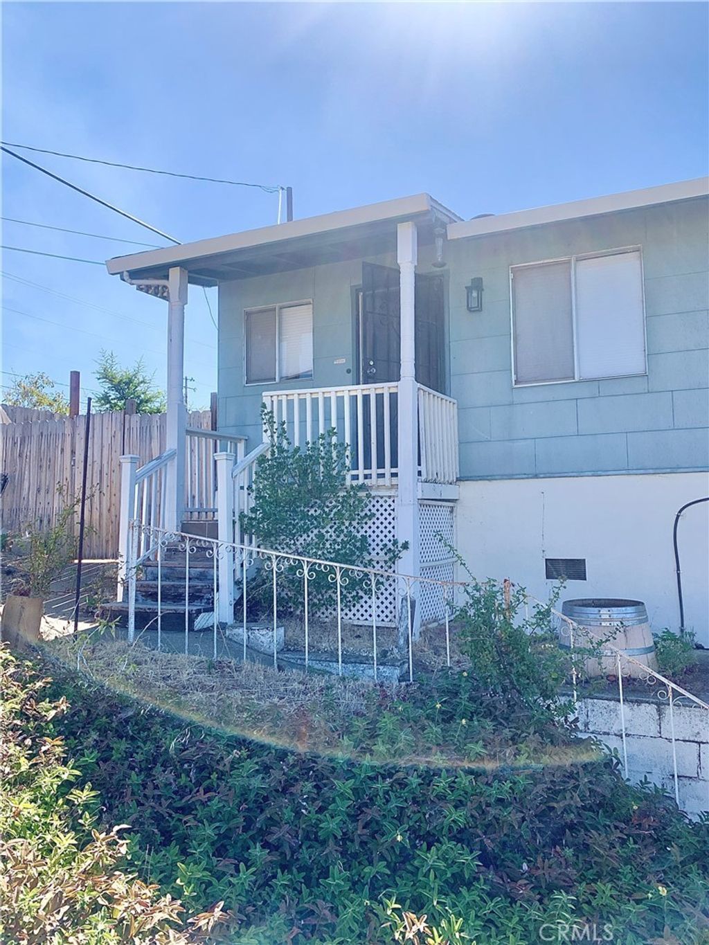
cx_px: 354
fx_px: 710
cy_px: 472
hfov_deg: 53.1
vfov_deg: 67.3
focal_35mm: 26
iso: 25
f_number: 1.8
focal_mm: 4.25
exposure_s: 1/1779
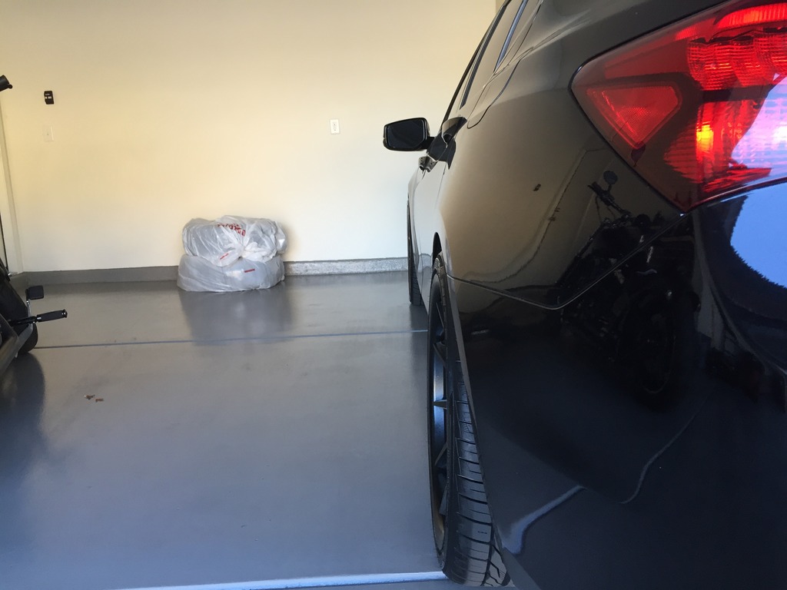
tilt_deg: -10.0
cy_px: 295
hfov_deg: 61.7
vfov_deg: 48.2
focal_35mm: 29
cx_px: 394
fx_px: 659
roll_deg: +2.7
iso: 32
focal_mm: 4.15
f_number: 2.2
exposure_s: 1/30
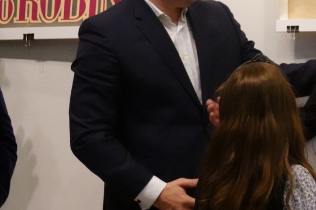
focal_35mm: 108
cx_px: 316
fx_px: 948
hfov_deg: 18.4
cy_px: 14
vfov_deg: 12.6
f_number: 4
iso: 3200
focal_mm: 16.86
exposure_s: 1/125
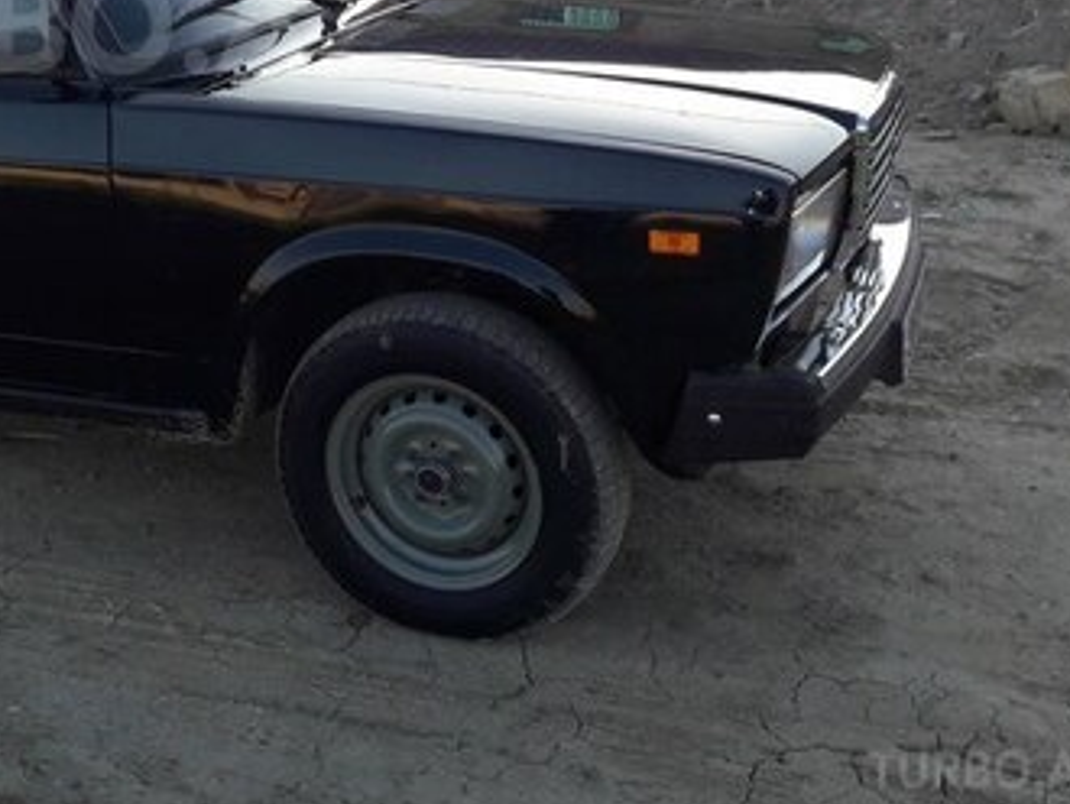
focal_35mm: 56
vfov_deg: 25.0
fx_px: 1732
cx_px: 58
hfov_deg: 32.2
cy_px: 24
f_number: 1.9
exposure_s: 1/461
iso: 40
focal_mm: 3.7
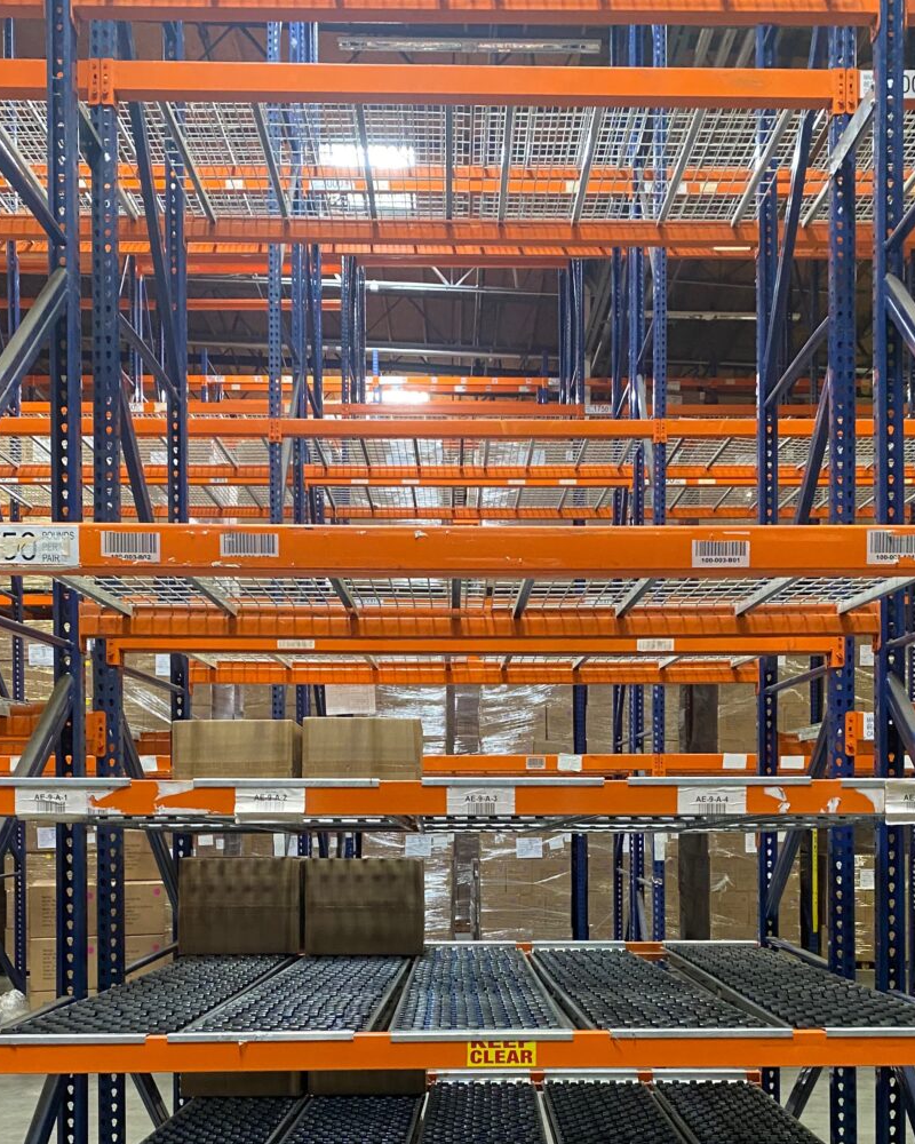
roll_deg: -0.2
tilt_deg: +0.6
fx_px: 1320
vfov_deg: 45.6
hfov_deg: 38.2
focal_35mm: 39
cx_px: 479
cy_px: 824
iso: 400
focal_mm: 4.25
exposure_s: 1/60
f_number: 1.8
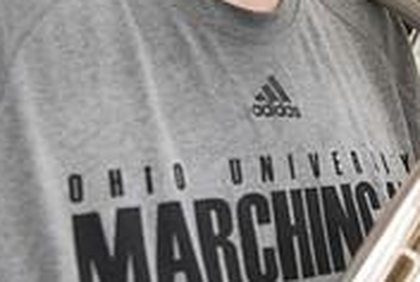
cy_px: -123
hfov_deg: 24.9
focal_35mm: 79
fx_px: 923
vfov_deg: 16.1
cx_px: 372
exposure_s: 1/200
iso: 3200
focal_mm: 24
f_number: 3.2
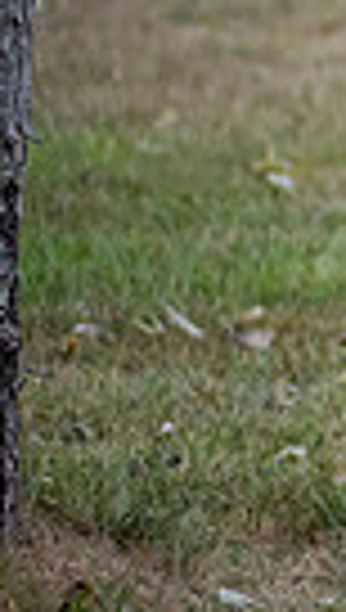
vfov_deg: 6.0
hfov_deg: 3.3
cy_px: -16
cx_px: 1245
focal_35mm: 357
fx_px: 5794
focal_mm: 80
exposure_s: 1/640
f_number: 3.2
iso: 400
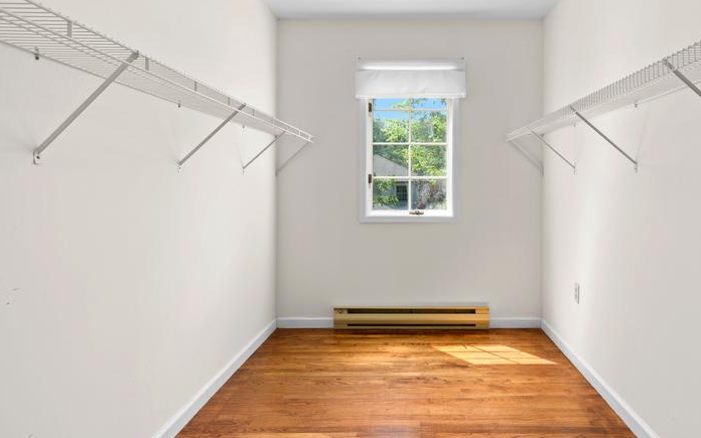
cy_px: 181
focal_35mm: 24
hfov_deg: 74.2
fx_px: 459
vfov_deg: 50.8
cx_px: 409
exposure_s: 1/8
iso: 320
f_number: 9
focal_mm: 16
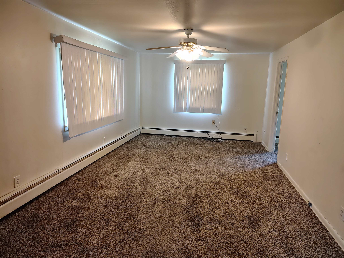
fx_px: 239
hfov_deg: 71.6
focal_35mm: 24
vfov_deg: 56.8
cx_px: 172
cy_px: 129
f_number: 1.8
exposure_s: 1/60
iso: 807
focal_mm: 5.56
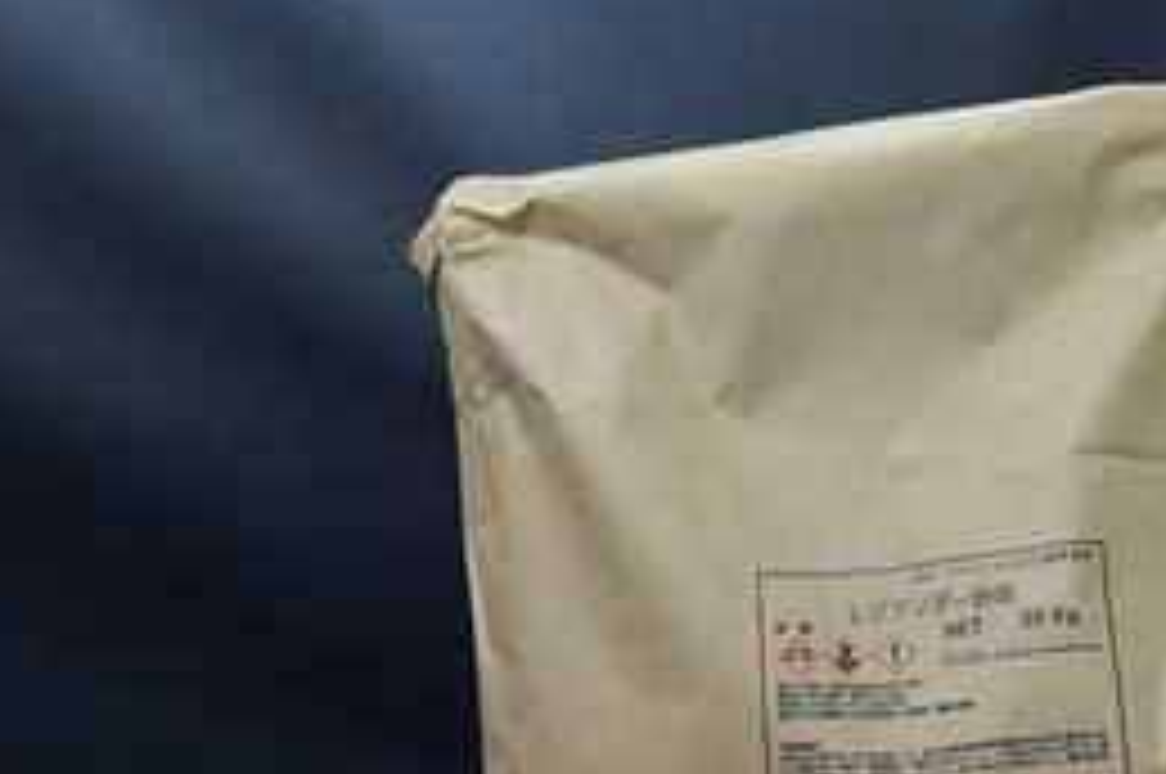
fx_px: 1876
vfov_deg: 22.7
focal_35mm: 58
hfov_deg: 33.9
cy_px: 700
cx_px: 860
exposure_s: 1/20
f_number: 2.5
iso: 800
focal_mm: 11
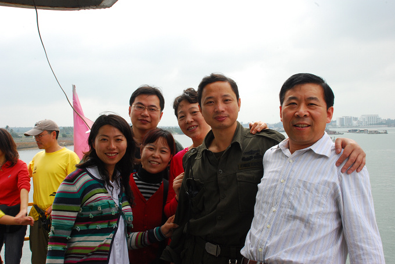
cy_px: 132
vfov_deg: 29.0
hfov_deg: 42.3
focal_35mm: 46
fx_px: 511
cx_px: 198
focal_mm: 31
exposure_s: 1/45
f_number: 19
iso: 320
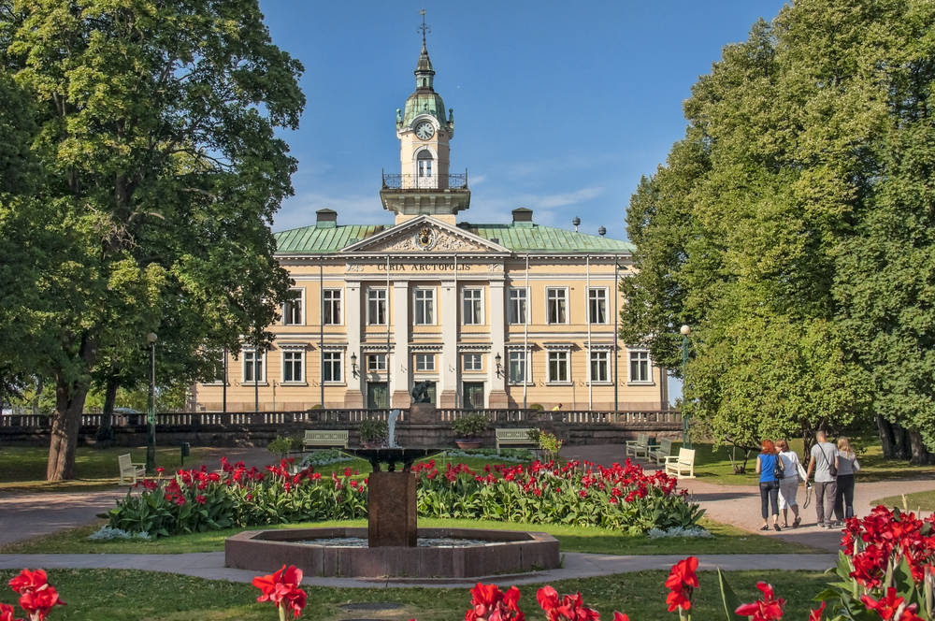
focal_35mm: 48
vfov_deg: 28.0
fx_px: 1245
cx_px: 468
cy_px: 310
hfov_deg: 41.2
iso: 400
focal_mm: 32
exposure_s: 1/400
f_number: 8
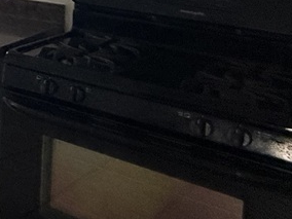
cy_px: -98
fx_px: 599
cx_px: -298
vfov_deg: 18.6
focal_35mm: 71
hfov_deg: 18.1
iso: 320
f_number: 2.2
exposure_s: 1/69
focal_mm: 2.22
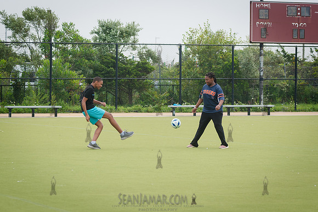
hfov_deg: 13.2
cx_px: 170
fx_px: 1373
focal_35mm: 155
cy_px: 111
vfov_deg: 8.8
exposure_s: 1/1250
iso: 250
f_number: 4
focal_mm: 112
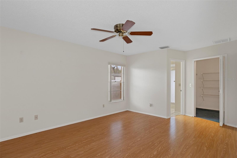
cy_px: 79
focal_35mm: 18
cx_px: 118
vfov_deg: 67.4
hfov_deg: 90.0
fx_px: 118
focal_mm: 12
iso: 320
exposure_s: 1
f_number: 8
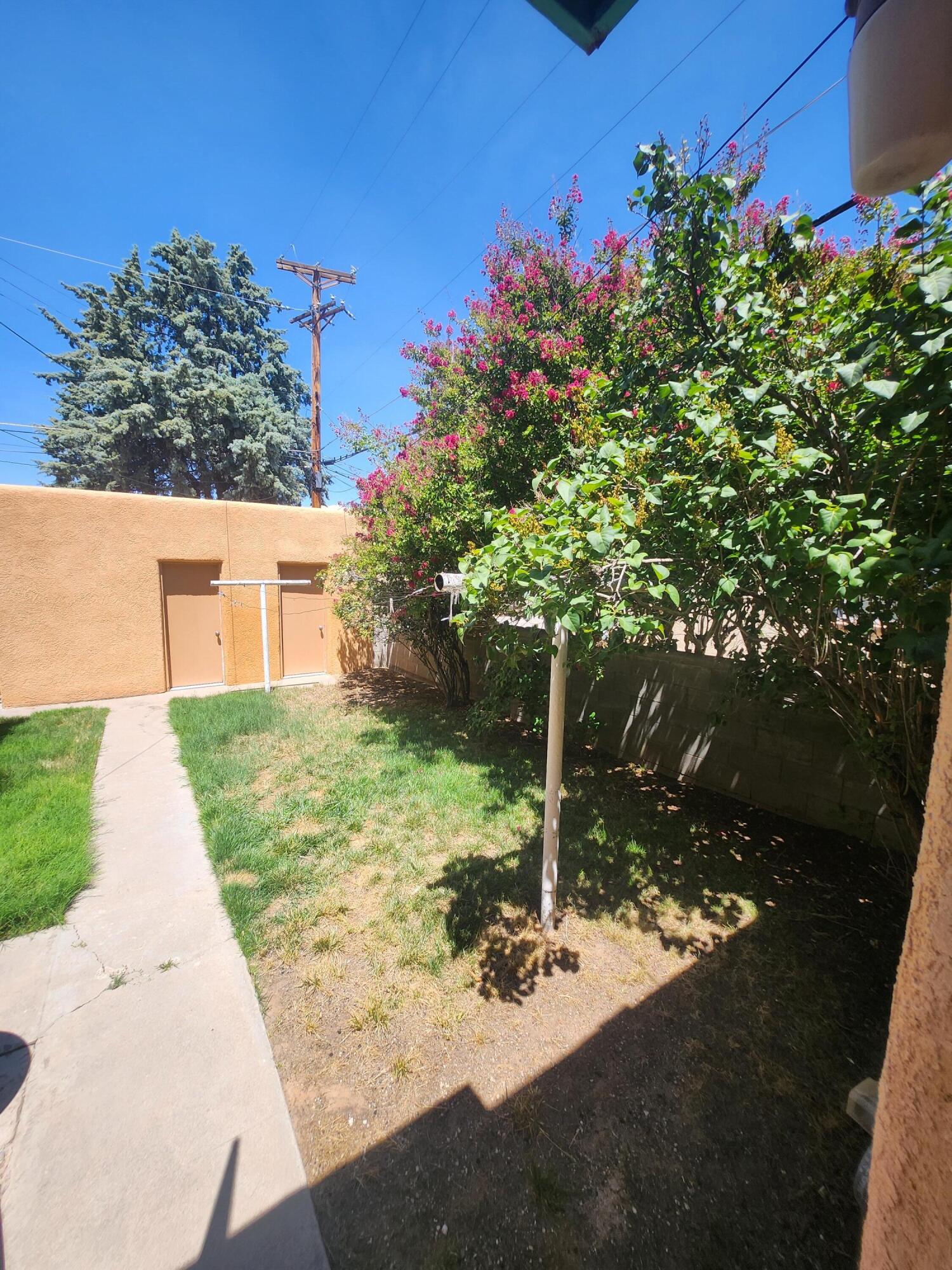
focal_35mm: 13
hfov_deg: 89.9
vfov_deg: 106.2
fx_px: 477
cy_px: 635
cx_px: 476
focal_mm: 1.74
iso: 32
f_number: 2.2
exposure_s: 1/563
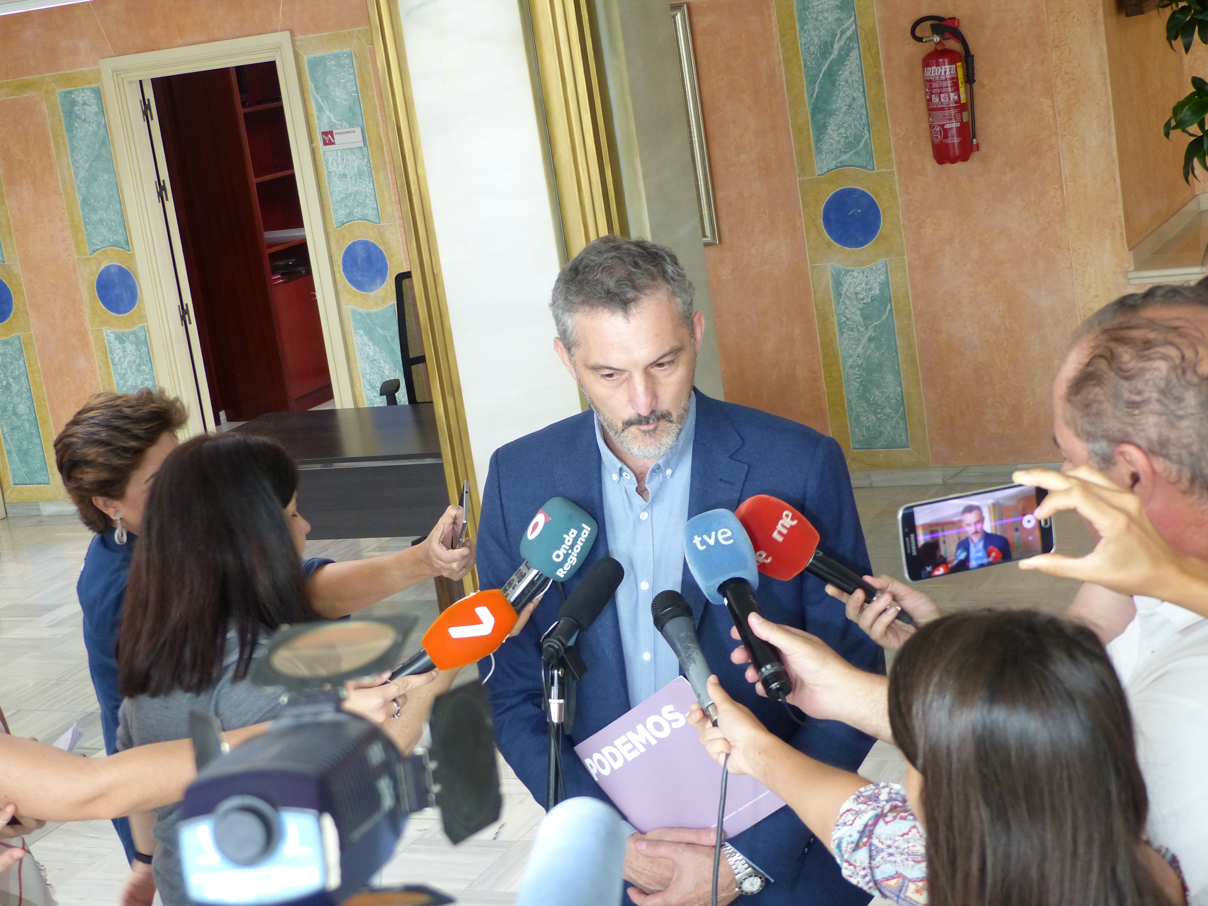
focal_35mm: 63
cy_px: 453
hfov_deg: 30.7
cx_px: 604
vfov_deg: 23.3
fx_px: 2199
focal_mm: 11.4
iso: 250
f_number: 2.8
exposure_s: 1/60
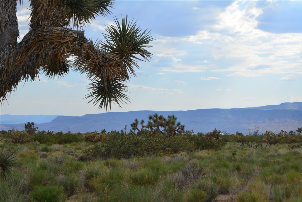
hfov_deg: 24.6
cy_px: 101
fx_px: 692
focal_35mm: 82
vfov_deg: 16.6
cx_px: 151
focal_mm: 55
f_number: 11
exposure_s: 1/500
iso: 200
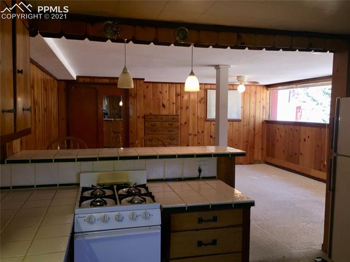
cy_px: 131
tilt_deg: -4.3
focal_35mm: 29
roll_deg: -1.1
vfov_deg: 48.2
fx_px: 293
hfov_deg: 61.7
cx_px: 175
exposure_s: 1/30
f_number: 2.2
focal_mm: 4.15
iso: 32
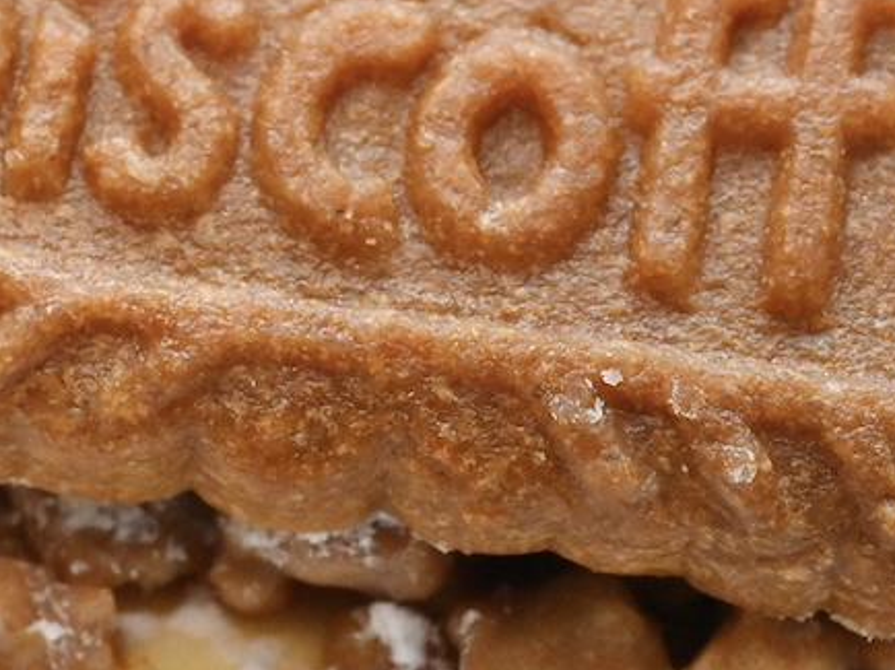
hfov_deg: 14.8
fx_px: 3437
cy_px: 139
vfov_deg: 11.1
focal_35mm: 133
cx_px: 334
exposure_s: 1/160
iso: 6400
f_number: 14
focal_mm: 60
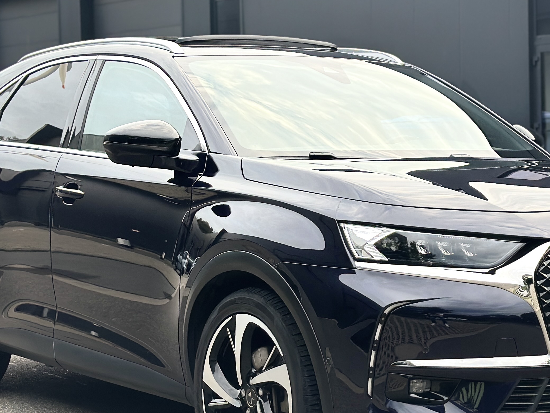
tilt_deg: -1.0
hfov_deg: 21.0
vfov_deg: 15.9
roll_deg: +1.2
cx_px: 351
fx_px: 1478
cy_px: 172
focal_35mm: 93
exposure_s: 1/135
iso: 125
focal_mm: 6.86
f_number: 1.78
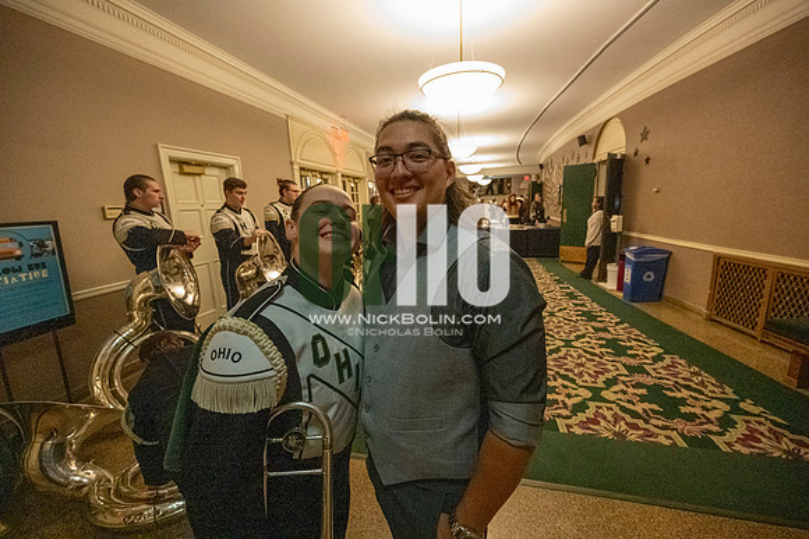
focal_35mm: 14
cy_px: 270
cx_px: 404
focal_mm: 14
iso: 16000
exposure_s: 1/250
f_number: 4.5
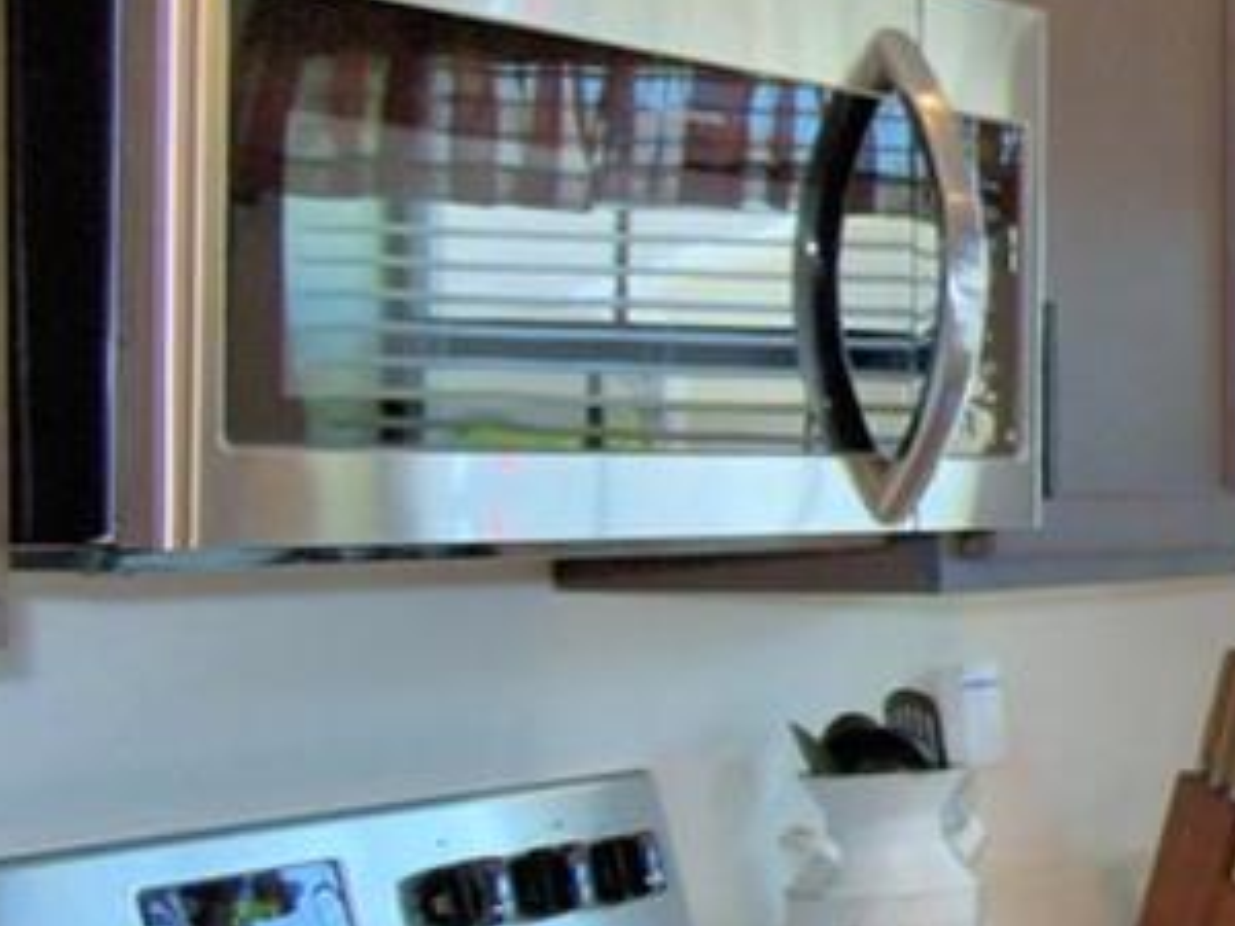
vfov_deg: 19.1
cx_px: 2808
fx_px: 2747
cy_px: 494
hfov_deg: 15.8
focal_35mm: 77
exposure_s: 1/40
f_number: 4.5
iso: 200
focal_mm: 10
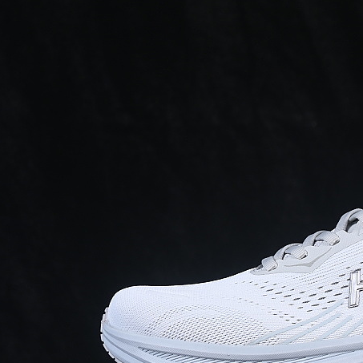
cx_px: 396
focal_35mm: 152
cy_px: 239
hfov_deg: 11.3
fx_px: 1803
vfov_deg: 11.5
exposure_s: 1/80
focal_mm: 50
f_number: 8
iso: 160
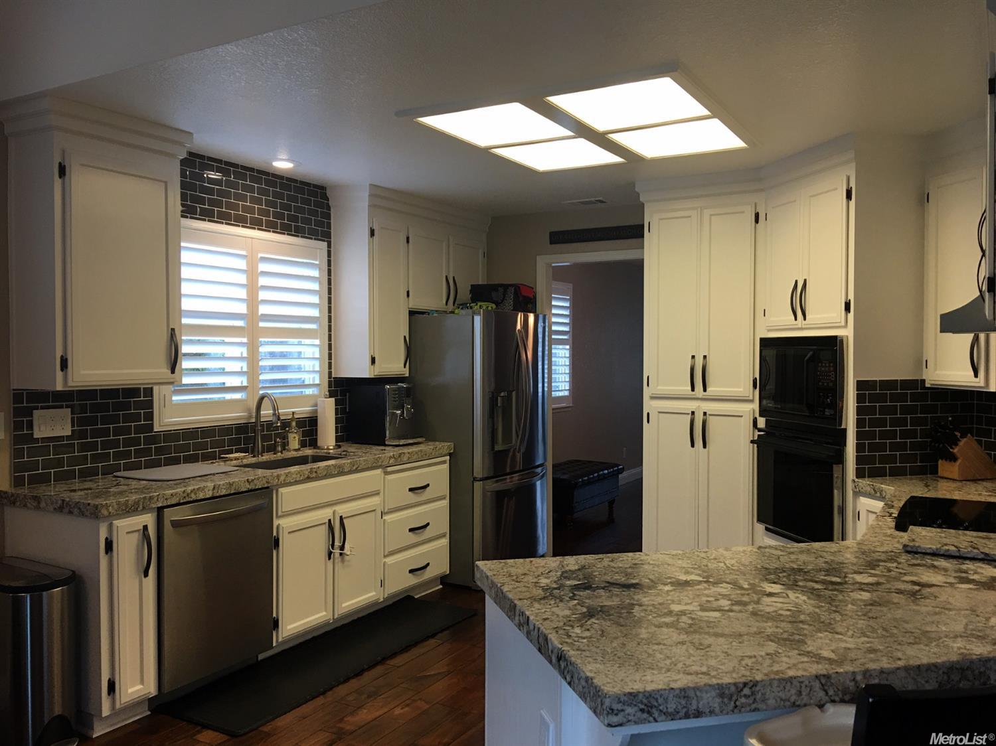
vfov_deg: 48.2
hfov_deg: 61.7
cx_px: 498
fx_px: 834
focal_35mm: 29
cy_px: 373
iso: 32
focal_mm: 4.15
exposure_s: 1/30
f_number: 2.2
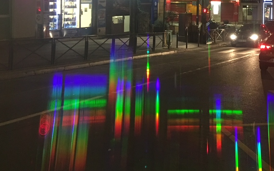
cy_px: 13
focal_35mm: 55
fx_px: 411
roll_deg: -2.0
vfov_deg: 22.9
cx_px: 211
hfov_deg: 35.9
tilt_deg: -0.5
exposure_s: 1/8
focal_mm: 4.15
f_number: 2.2
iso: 125
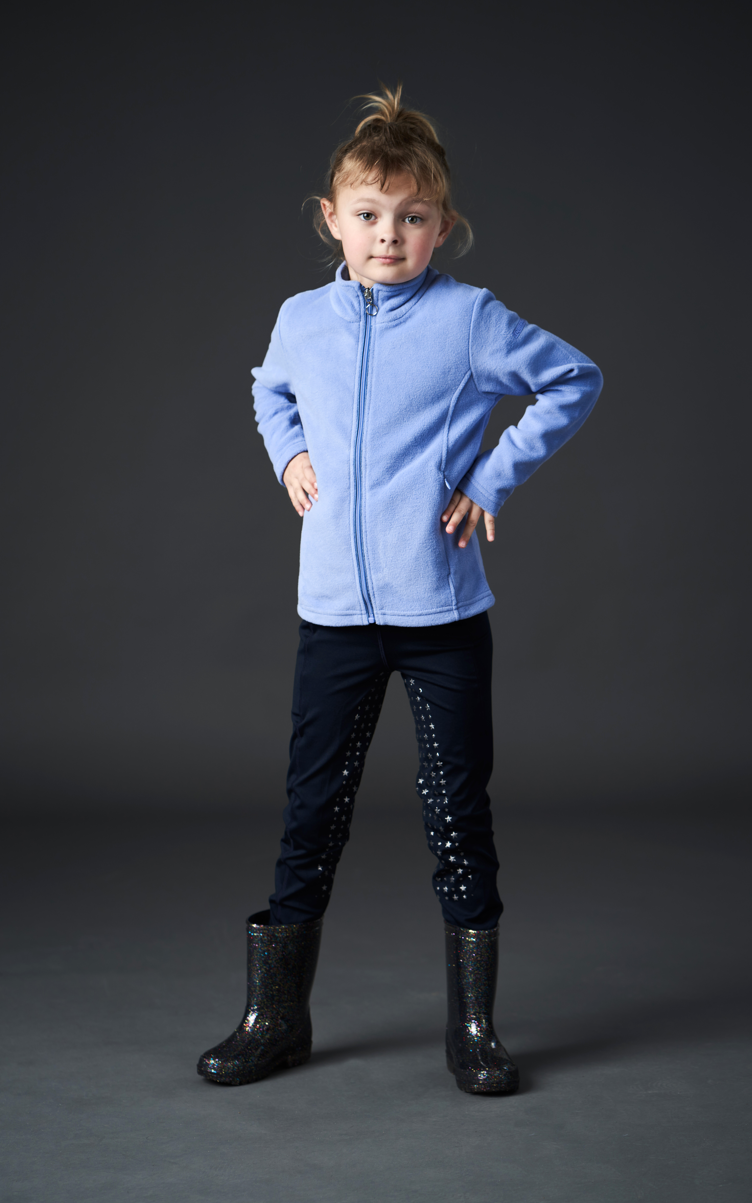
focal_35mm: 87
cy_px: 601
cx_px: 371
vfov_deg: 23.8
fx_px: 2853
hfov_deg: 15.0
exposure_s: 1/200
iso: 100
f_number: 3.5
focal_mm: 85
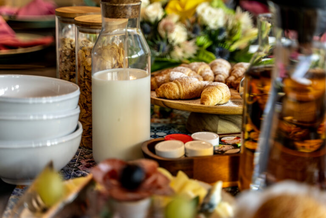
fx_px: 679
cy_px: 109
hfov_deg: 27.0
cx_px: 163
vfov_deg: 18.2
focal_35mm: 75
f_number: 2.8
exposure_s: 1/125
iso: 400
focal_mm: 75
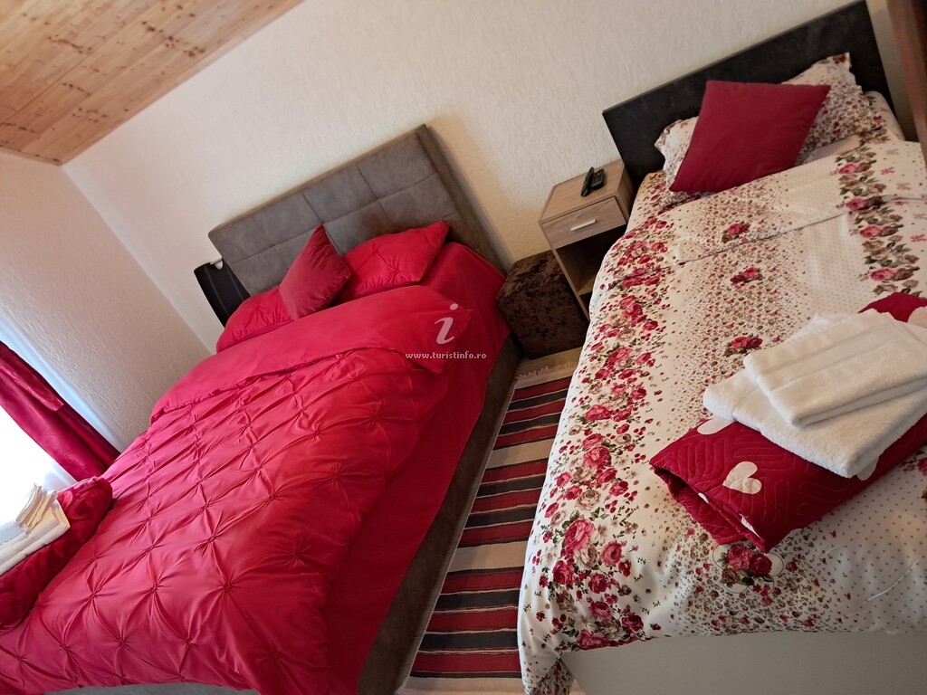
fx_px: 723
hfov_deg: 65.3
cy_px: 348
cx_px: 464
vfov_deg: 51.4
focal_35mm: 27
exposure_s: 1/40
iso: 500
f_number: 1.8
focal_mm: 4
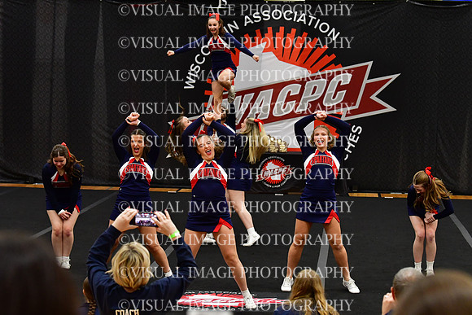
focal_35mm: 105
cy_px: 158
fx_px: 1377
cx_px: 236
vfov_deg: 13.0
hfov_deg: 19.5
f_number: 4
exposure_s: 1/500
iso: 4000
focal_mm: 70
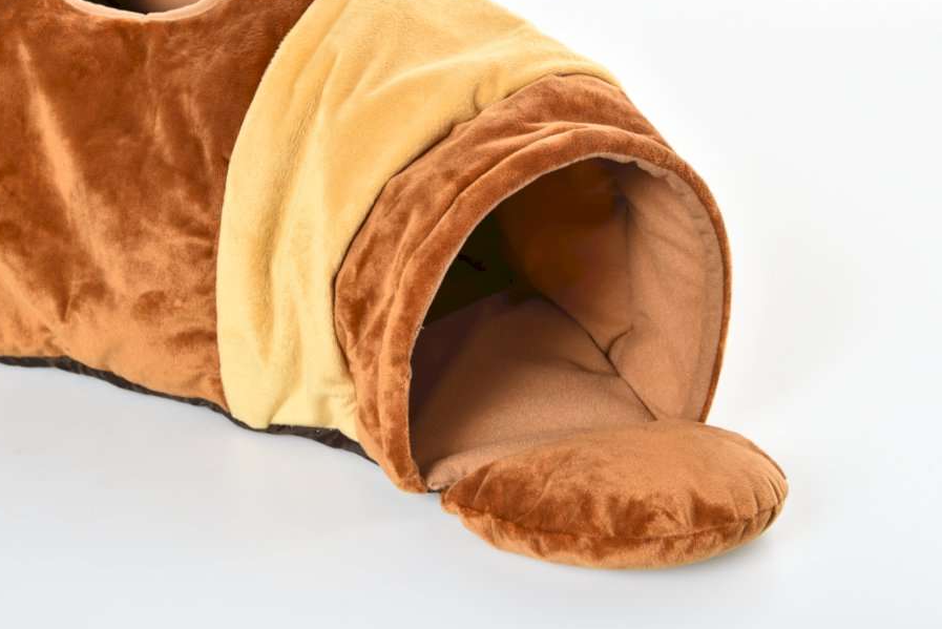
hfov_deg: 34.5
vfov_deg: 23.4
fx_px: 1518
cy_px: 319
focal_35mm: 58
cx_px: 496
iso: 320
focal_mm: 52
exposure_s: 1/125
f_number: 9
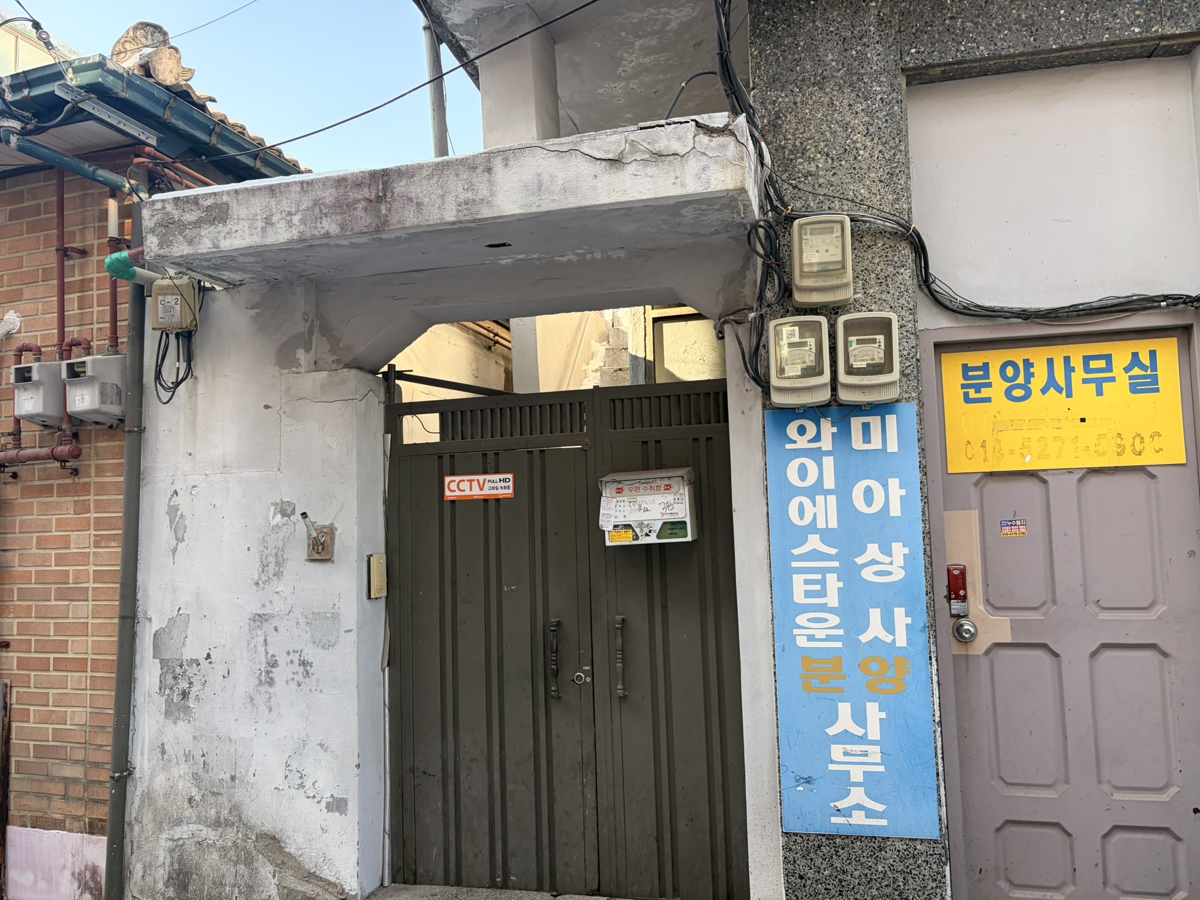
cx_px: 600
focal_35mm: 26
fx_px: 901
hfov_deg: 67.3
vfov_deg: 53.1
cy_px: 450
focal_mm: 5.96
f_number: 1.6
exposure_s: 1/240
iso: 50
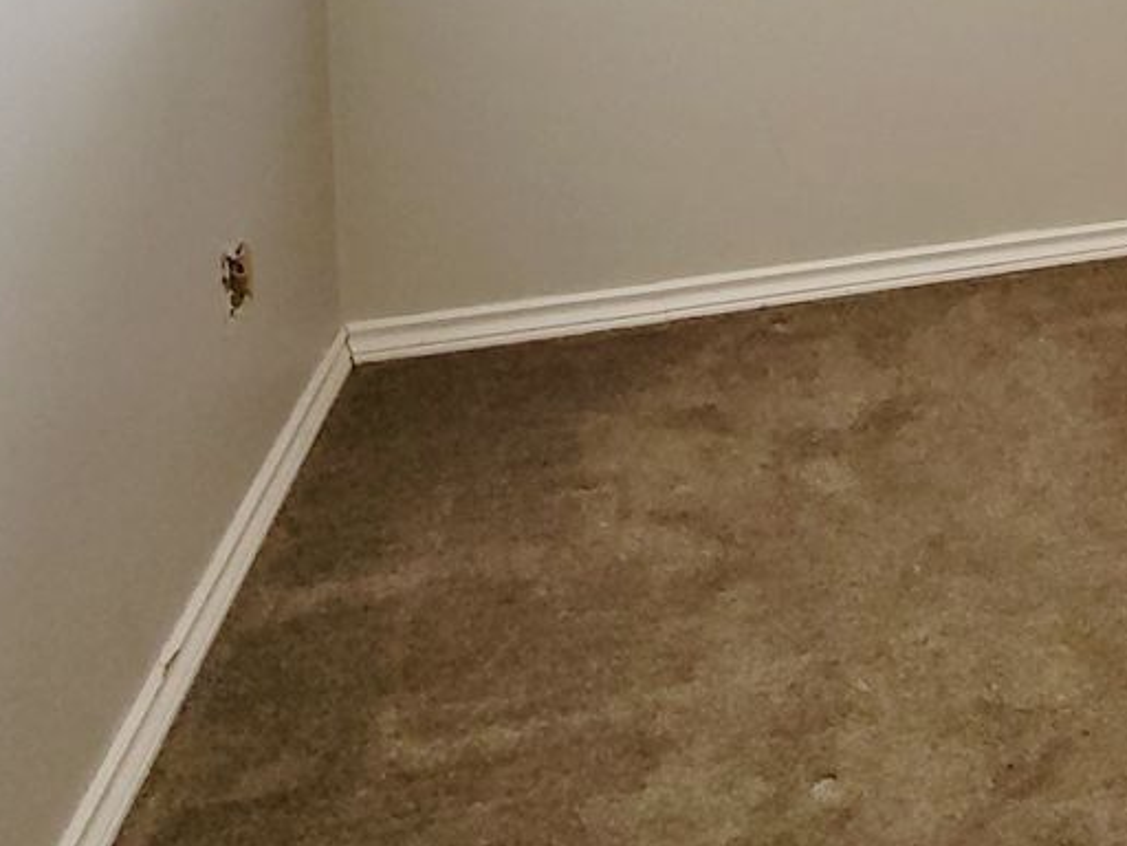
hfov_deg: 39.1
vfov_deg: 30.4
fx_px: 1270
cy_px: -205
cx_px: 1248
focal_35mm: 39
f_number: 2.2
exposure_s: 1/59
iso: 160
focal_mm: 2.2
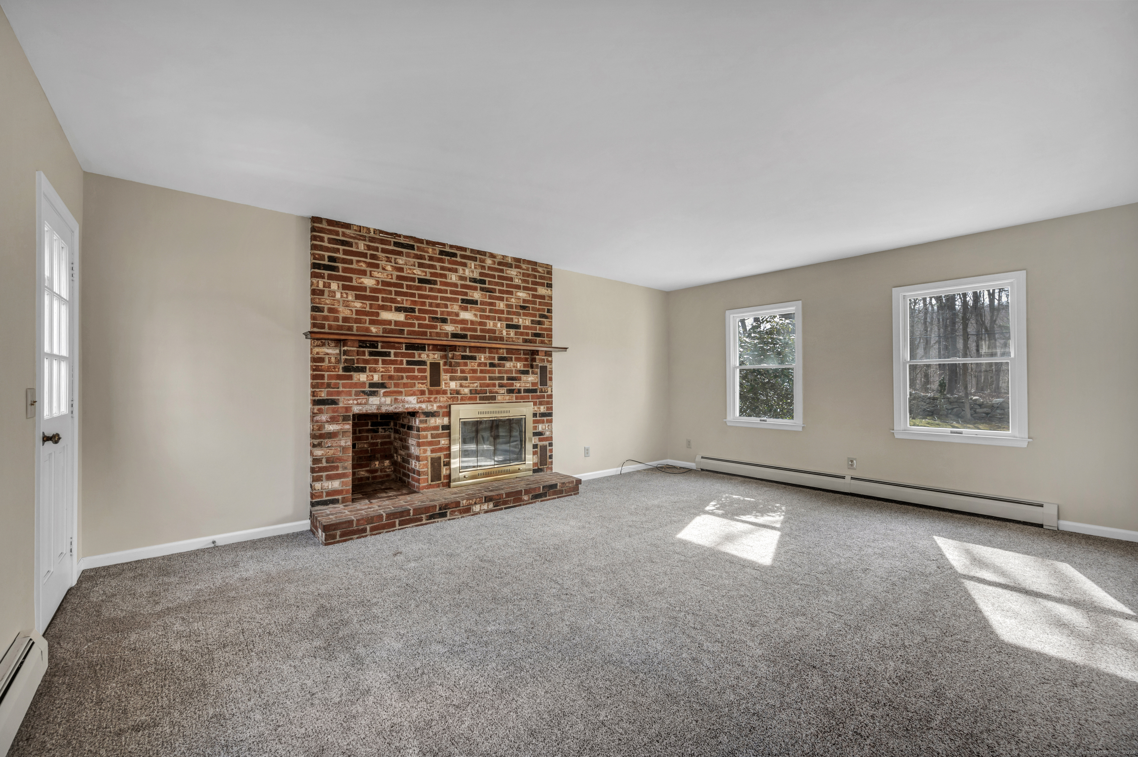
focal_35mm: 14
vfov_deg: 81.1
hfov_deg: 104.3
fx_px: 442
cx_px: 569
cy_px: 378
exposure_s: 1/25
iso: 320
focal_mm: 14
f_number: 7.1
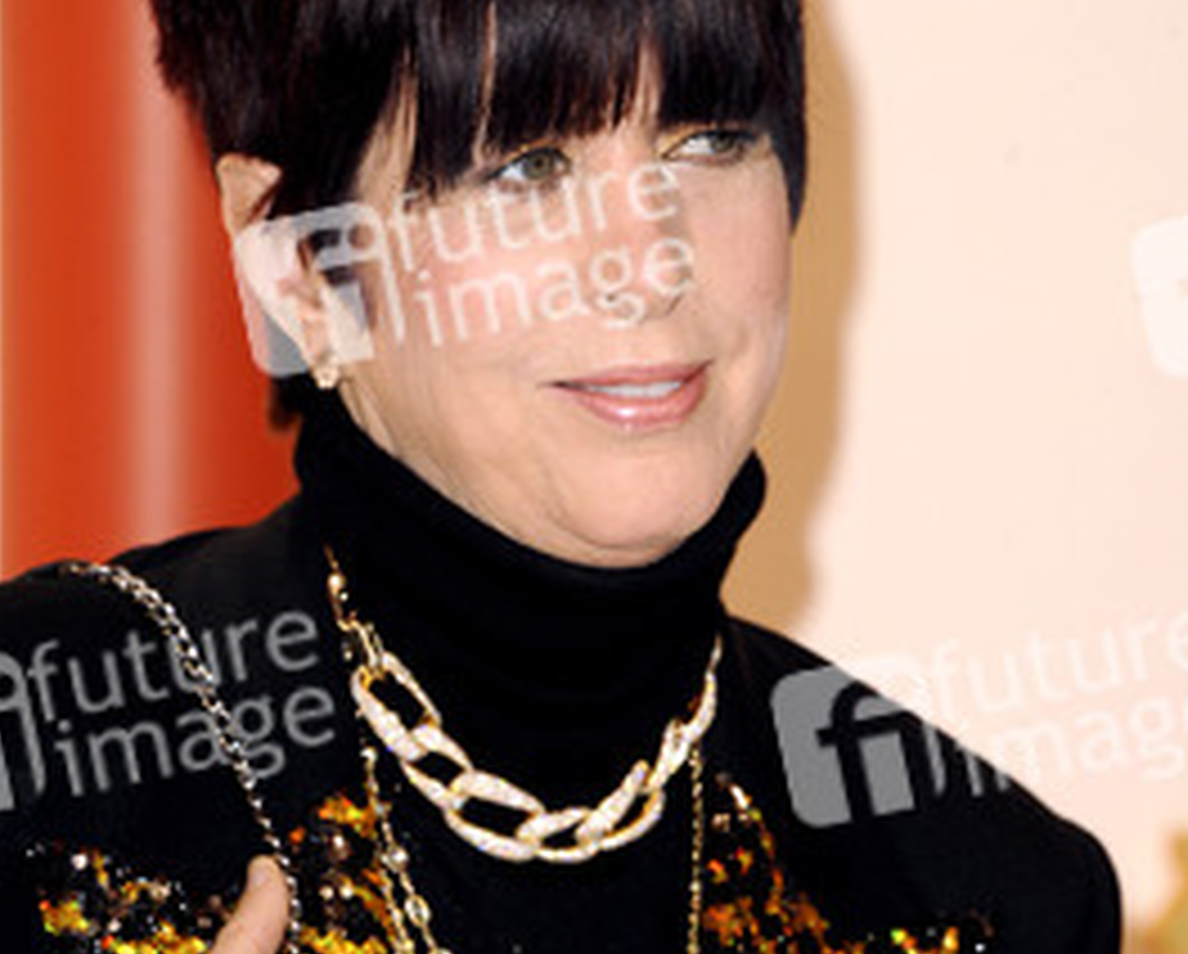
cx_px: 596
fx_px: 15000
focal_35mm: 426
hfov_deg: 4.5
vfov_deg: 3.6
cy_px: 495
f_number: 7.1
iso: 1600
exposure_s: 1/200
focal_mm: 300
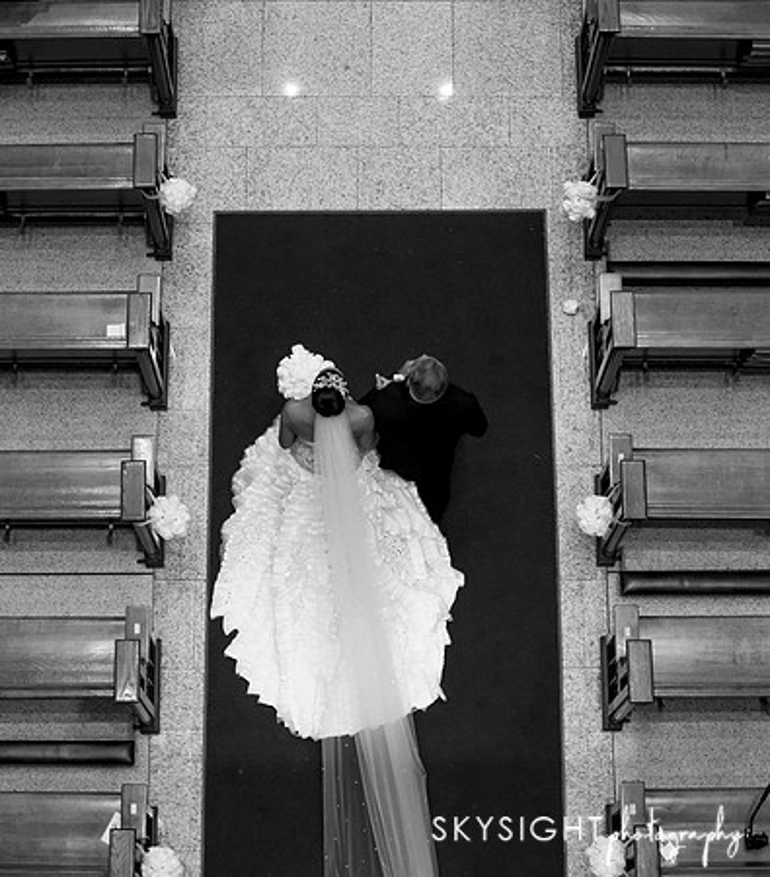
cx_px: 375
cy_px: 442
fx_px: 1858
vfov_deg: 26.6
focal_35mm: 69
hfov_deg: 23.4
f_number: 3.5
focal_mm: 50
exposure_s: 1/200
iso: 3200
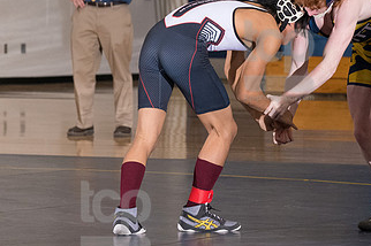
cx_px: 279
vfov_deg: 4.1
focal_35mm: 337
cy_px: 61
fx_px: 3469
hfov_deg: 6.1
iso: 2000
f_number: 5.6
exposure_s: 1/250
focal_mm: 125
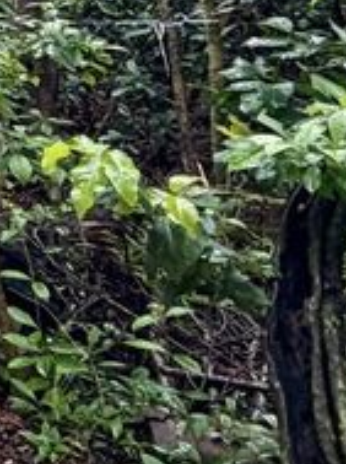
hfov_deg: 11.0
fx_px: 1016
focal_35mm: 76
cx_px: -721
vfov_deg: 21.7
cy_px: -223
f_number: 2.2
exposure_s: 1/121
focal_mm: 2.22
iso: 50
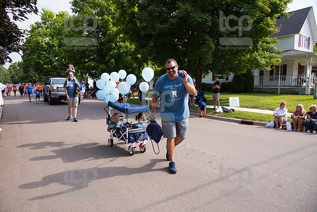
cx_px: 158
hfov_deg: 73.7
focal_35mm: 24
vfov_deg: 53.2
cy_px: 106
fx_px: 211
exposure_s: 1/500
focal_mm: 24
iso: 280
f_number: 6.3
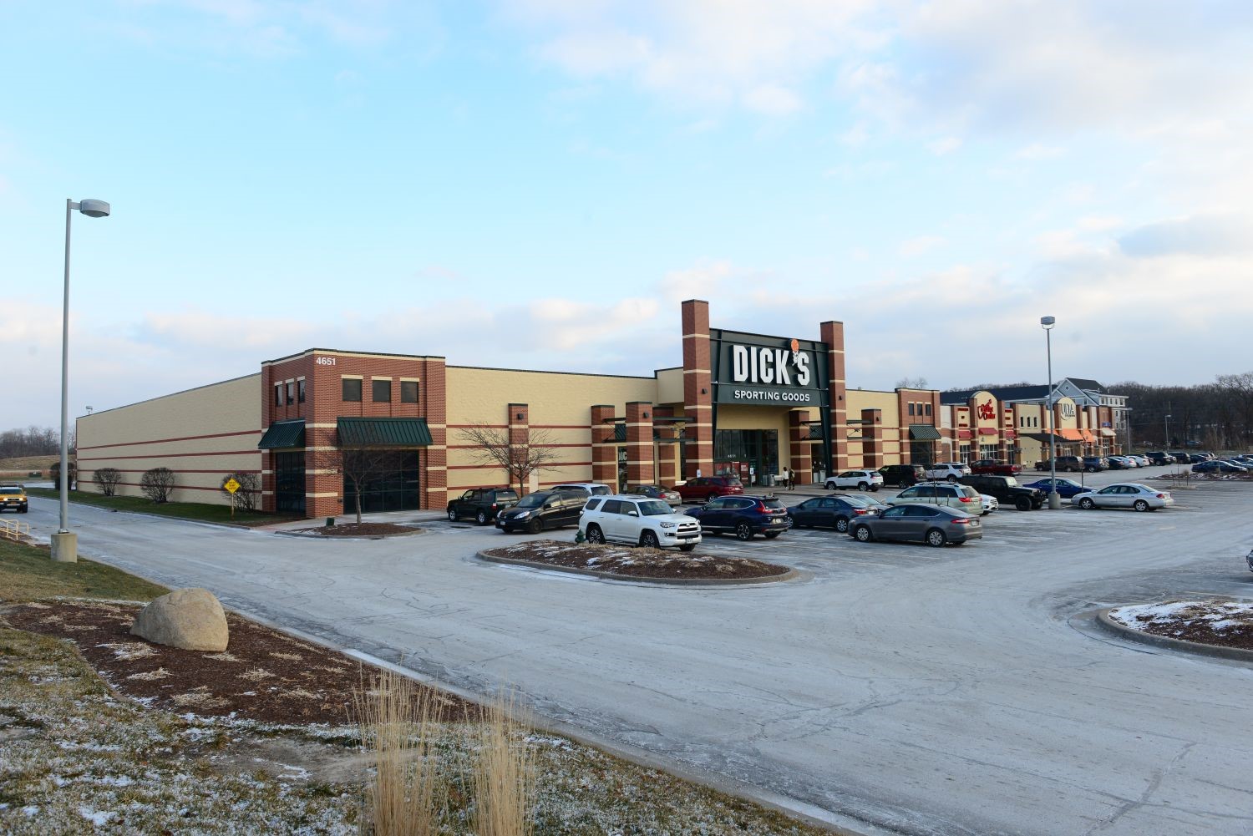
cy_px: 418
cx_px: 626
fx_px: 836
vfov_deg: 53.2
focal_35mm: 24
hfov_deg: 73.7
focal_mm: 24
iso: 400
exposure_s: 1/250
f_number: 8
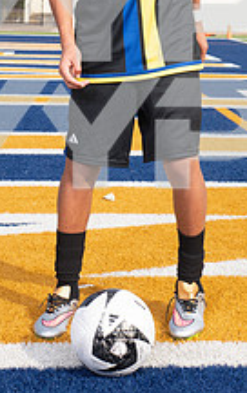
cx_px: 138
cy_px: 7
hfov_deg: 13.5
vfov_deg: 20.8
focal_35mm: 97
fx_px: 1043
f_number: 7.1
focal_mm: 46
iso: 100
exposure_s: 1/320
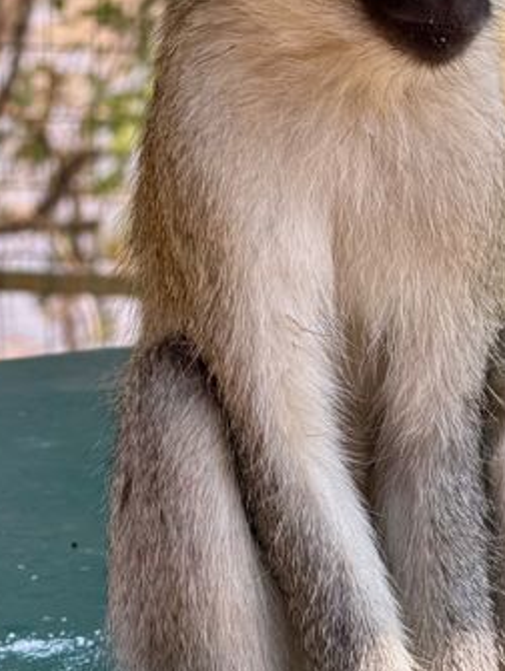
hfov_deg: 7.6
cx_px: 459
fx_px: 3766
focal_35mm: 194
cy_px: 308
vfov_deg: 10.2
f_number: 2.8
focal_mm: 16.89
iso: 50
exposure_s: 1/498
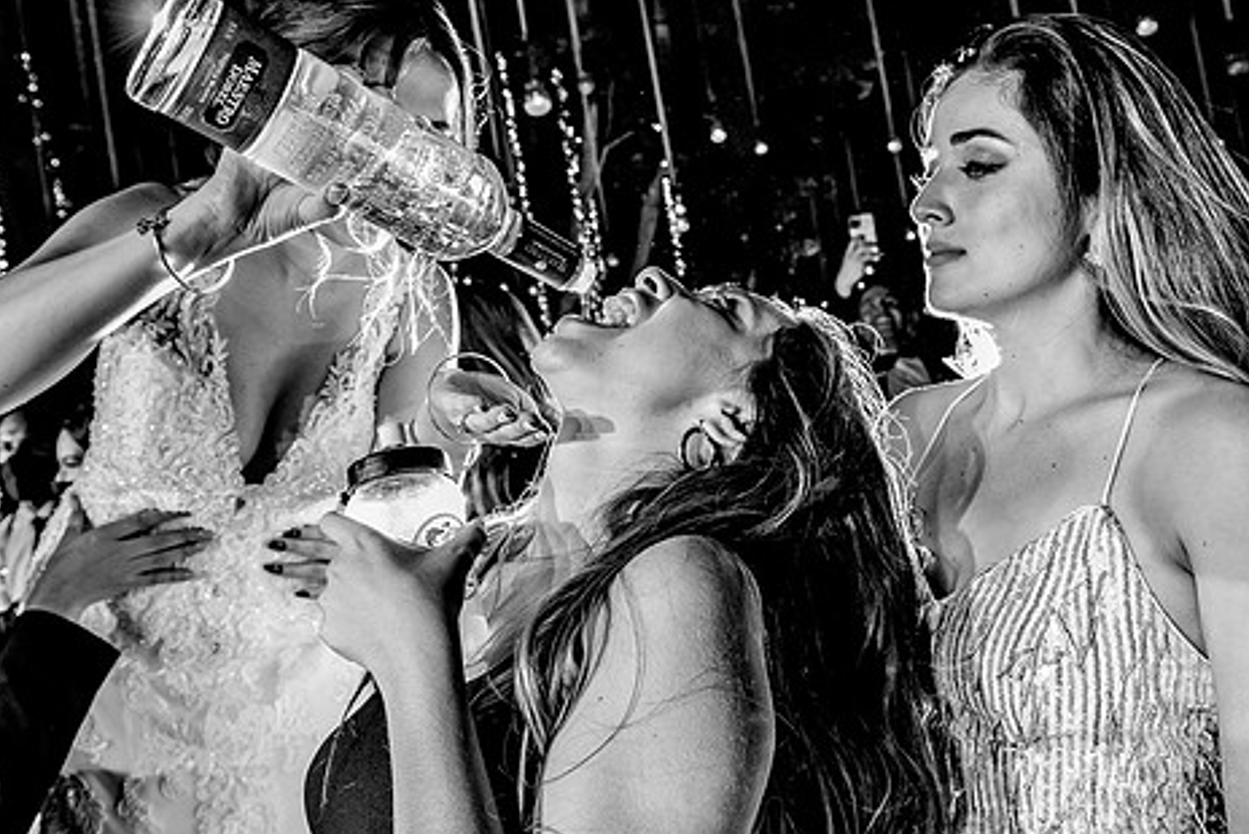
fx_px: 1041
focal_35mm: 30
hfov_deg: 61.9
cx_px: 619
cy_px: 373
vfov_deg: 43.6
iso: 2000
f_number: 5.6
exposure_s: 1/125
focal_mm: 24
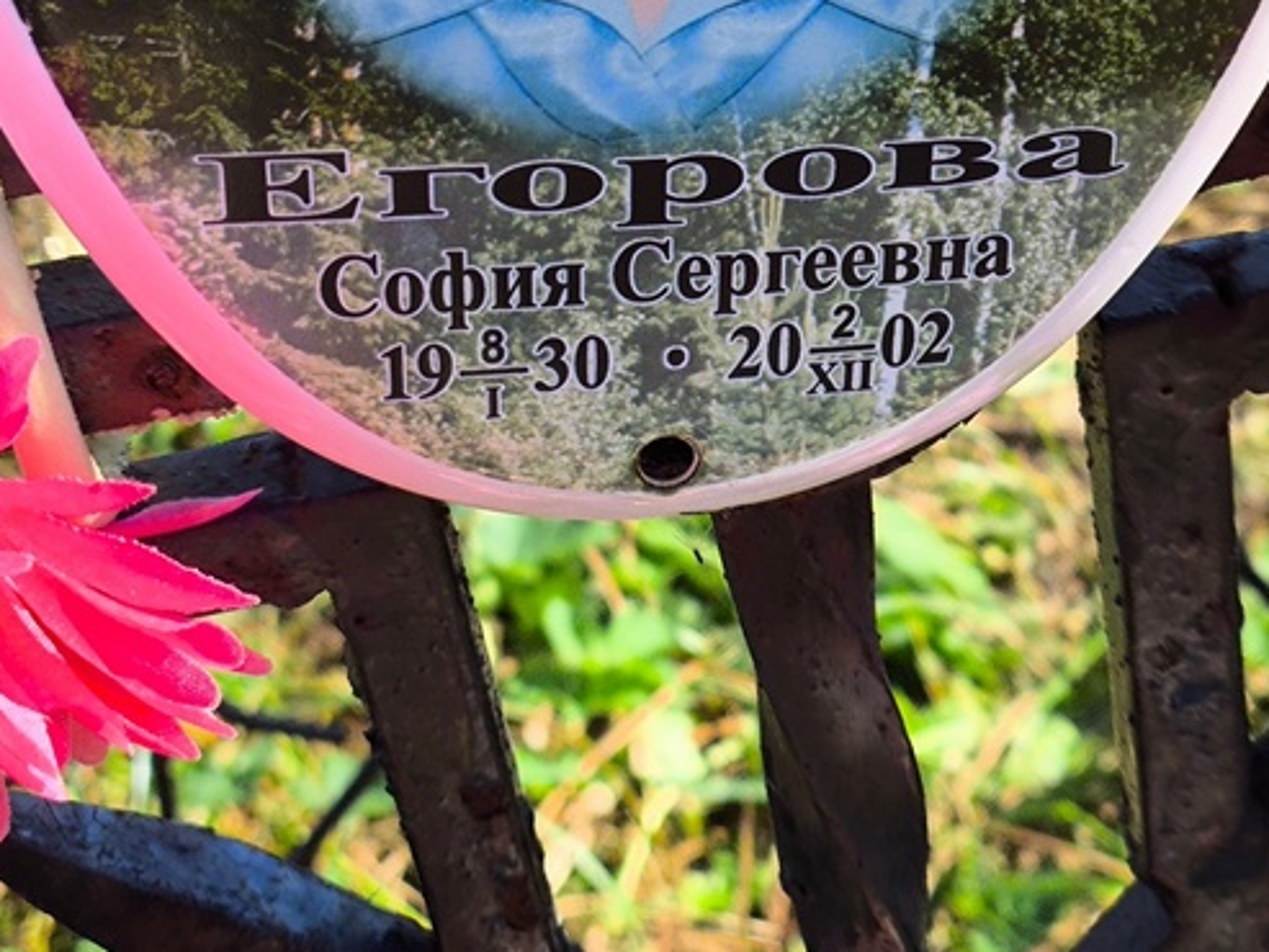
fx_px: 2970
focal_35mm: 81
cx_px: 761
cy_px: 260
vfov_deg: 18.1
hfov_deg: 24.1
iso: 50
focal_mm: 4.71
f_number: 1.7
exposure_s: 1/832
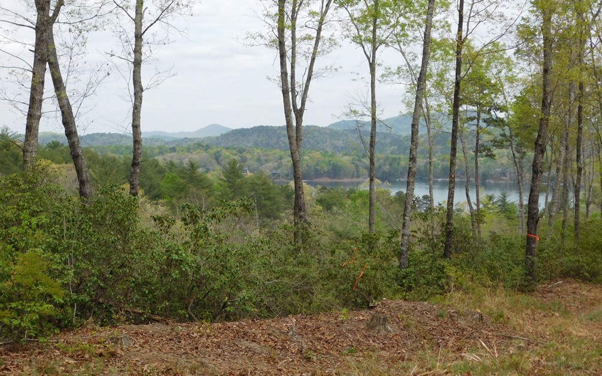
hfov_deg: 36.9
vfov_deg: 23.6
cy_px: 180
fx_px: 902
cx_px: 297
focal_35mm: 55
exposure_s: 1/800
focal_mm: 9
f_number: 3.8
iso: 125
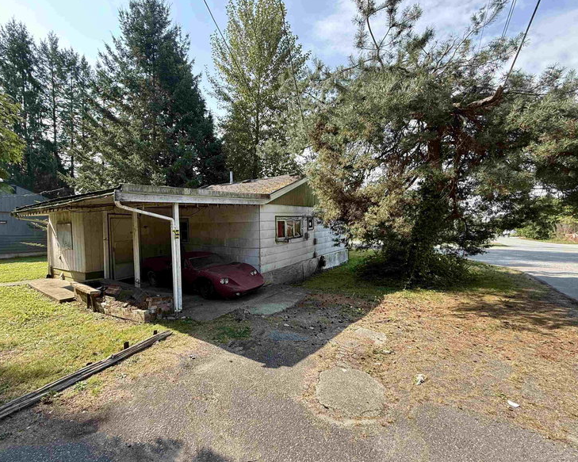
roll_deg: -0.6
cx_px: 268
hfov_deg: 96.6
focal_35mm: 15
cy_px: 235
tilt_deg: -0.7
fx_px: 257
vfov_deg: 84.0
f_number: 2.2
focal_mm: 2.22
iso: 50
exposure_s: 1/245
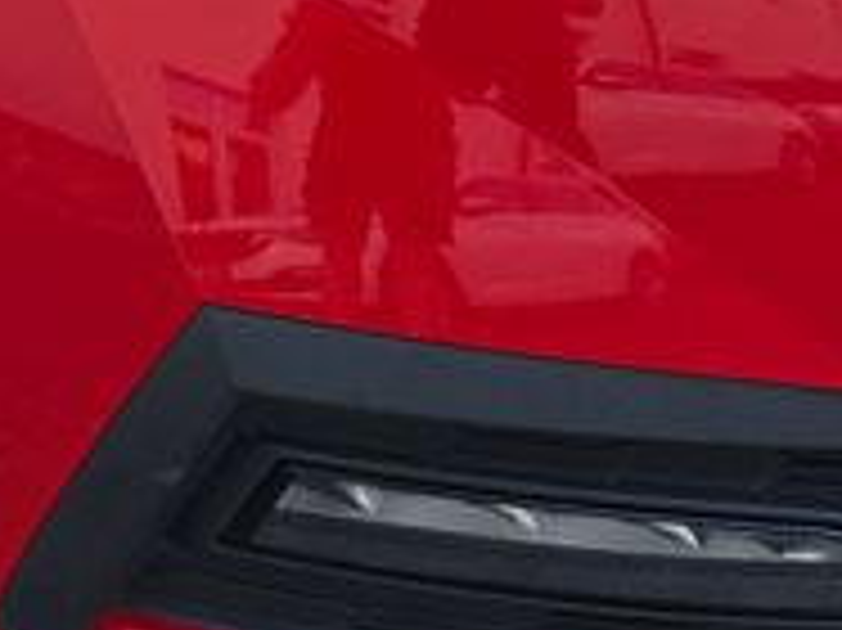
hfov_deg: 15.5
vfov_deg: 11.2
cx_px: 131
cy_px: -378
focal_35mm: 126
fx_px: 3063
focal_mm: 6.3
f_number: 1.7
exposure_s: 1/186
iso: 12
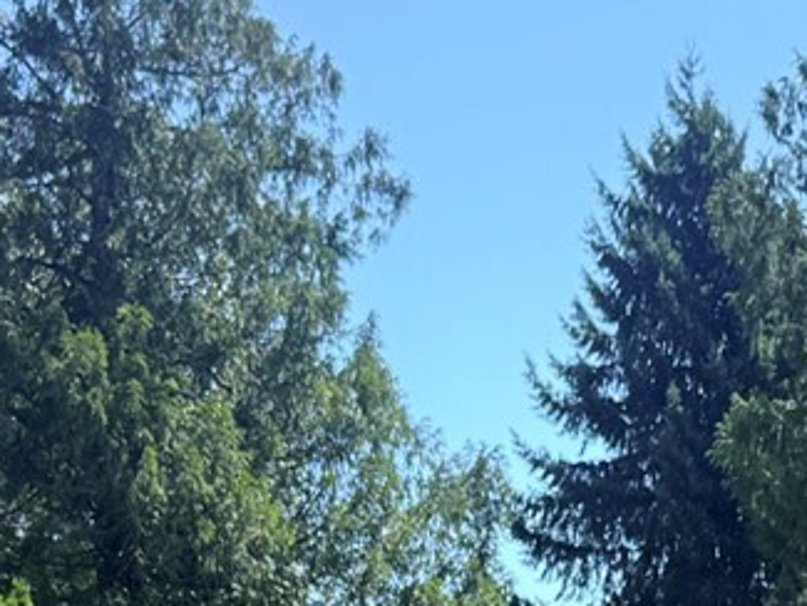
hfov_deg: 16.4
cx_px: 740
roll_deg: +0.9
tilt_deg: -0.3
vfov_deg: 11.8
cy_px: 1013
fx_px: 2752
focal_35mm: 118
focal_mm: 6.76
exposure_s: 1/2000
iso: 80
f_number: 1.78
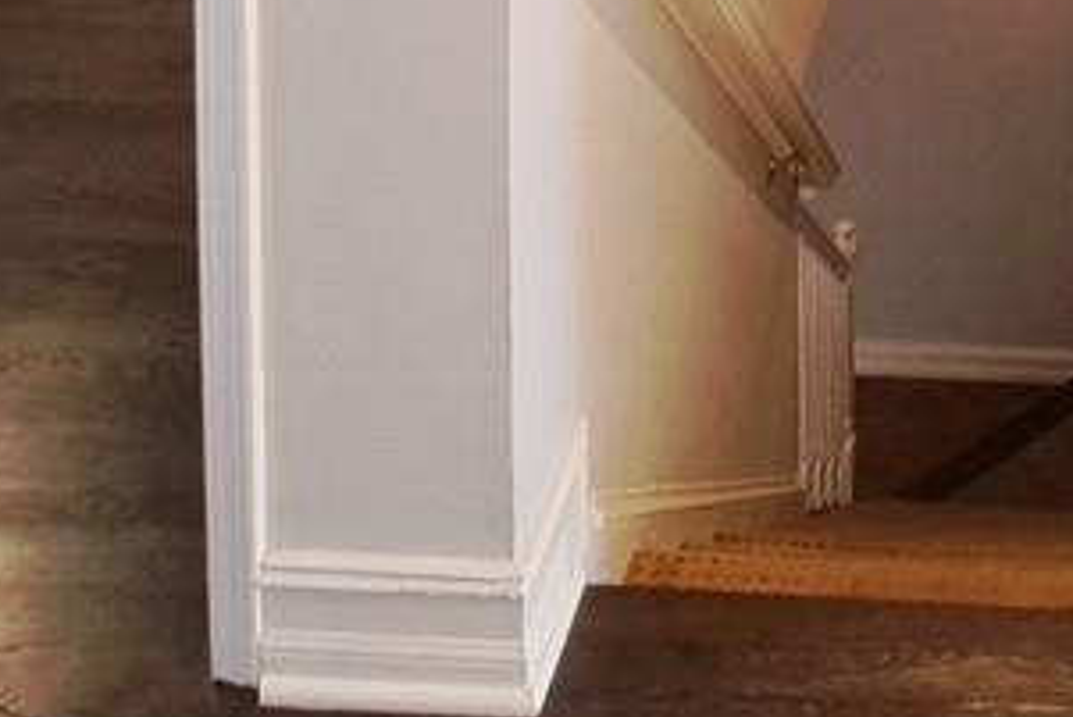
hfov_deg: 39.2
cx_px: 998
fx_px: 1372
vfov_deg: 21.4
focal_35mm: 46
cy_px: -514
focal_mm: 1.74
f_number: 2.2
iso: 200
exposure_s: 1/24
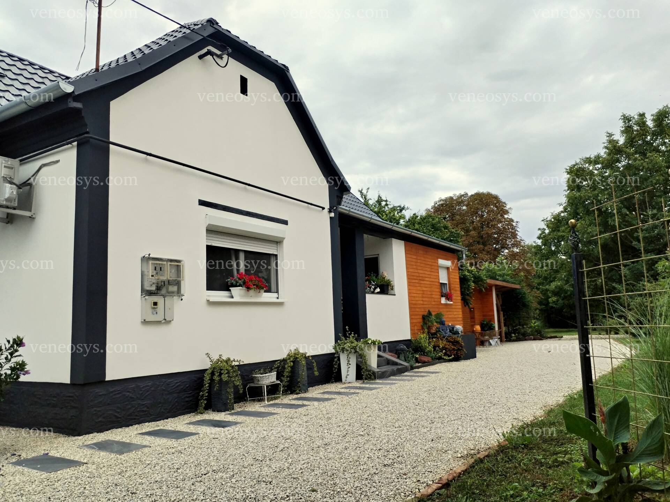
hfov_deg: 61.7
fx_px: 561
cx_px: 335
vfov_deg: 48.2
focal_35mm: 29
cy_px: 251
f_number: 1.8
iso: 100
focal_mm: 4.75
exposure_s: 1/469
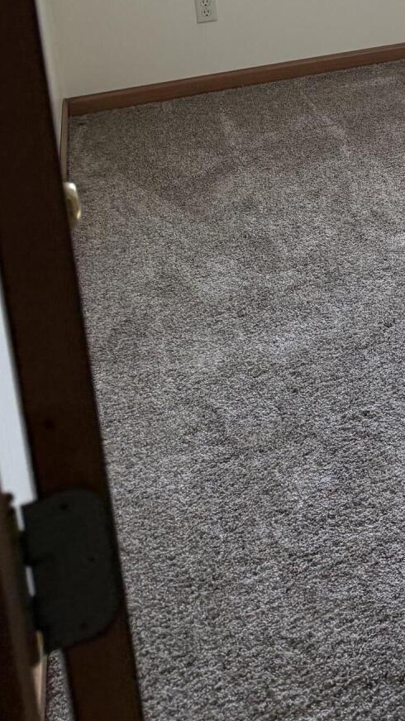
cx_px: 613
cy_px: -57
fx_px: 1146
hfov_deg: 17.8
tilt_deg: -12.9
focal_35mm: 60
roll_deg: +2.2
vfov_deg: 31.3
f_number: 1.78
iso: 160
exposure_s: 1/202
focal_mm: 6.76
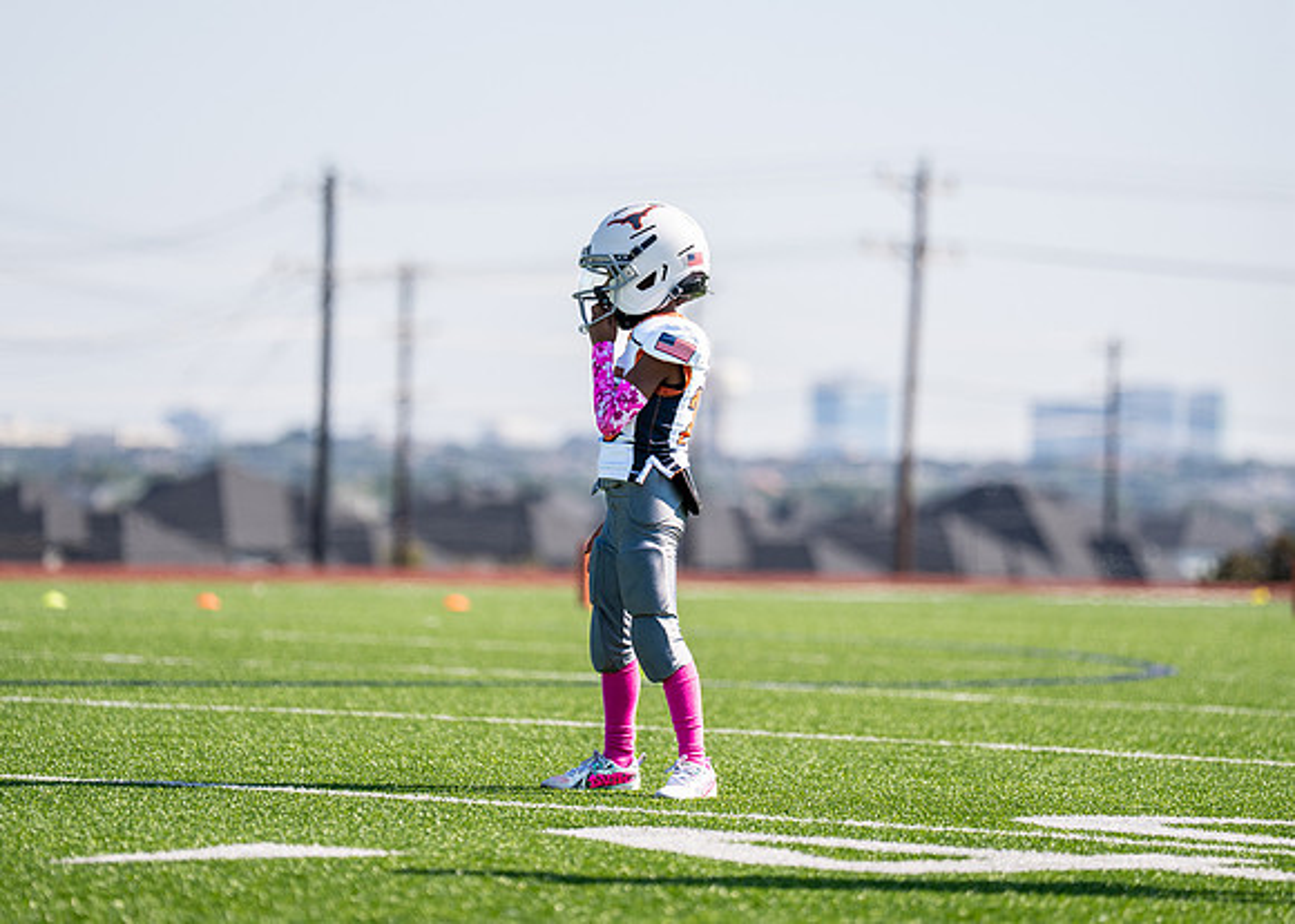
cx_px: 614
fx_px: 7119
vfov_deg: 7.4
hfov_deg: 10.4
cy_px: 427
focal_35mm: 194
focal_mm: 165
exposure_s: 1/2000
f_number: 2.8
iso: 100
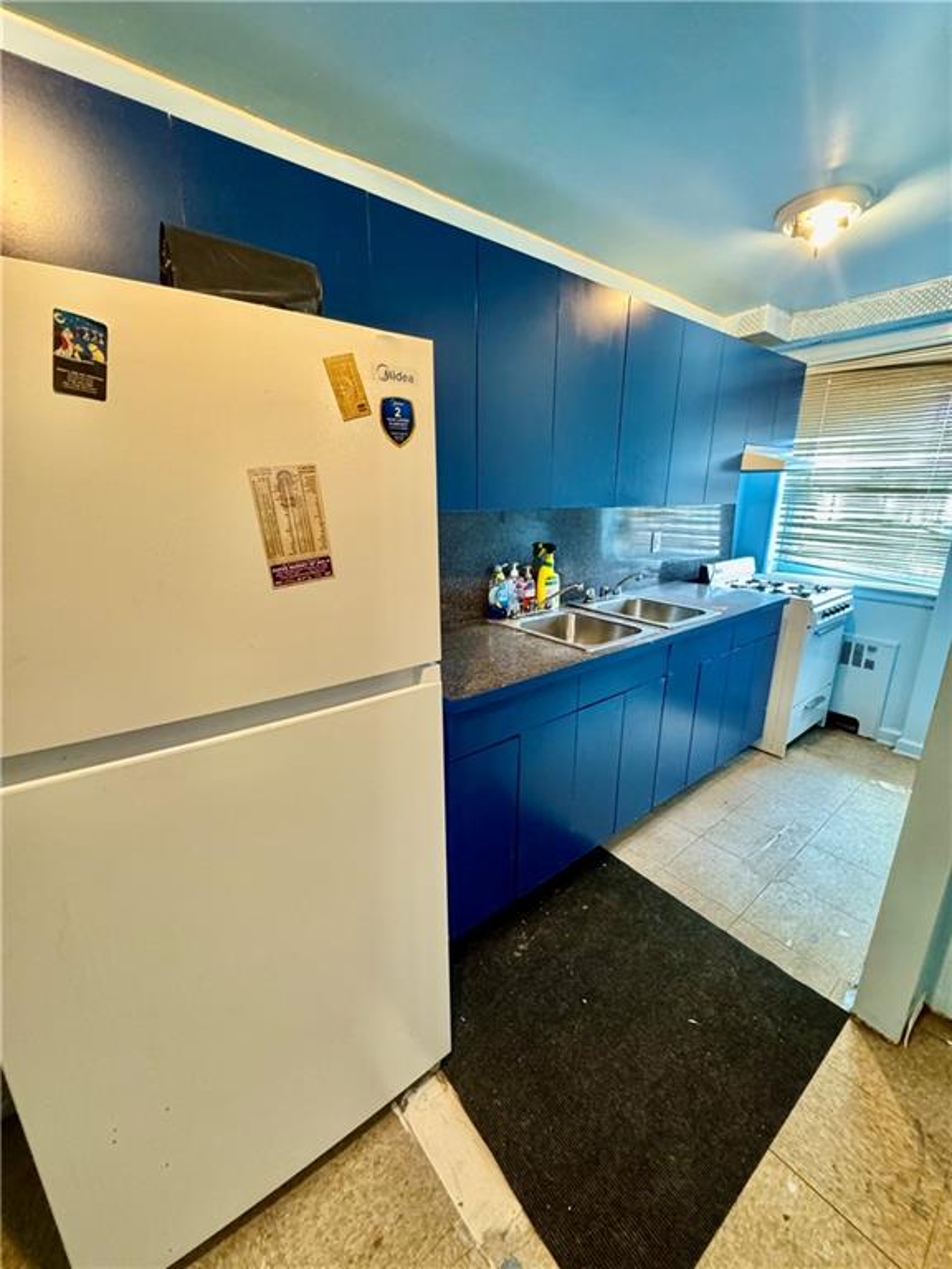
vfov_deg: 102.1
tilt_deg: -15.3
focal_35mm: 14
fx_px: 513
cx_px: 476
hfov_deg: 85.7
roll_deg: -0.7
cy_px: 634
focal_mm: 2.22
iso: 640
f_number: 2.2
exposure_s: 1/60
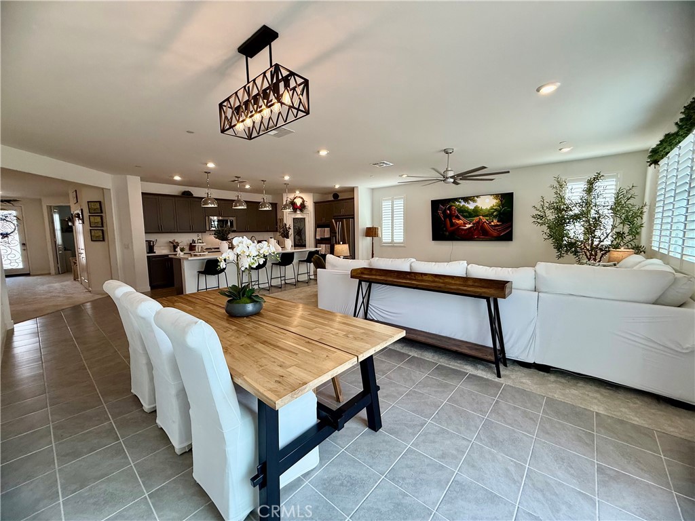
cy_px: 260
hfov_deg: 102.1
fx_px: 281
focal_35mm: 14
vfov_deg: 85.7
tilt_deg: -4.6
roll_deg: +0.9
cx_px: 348
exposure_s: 1/120
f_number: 2.2
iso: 125
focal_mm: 2.22
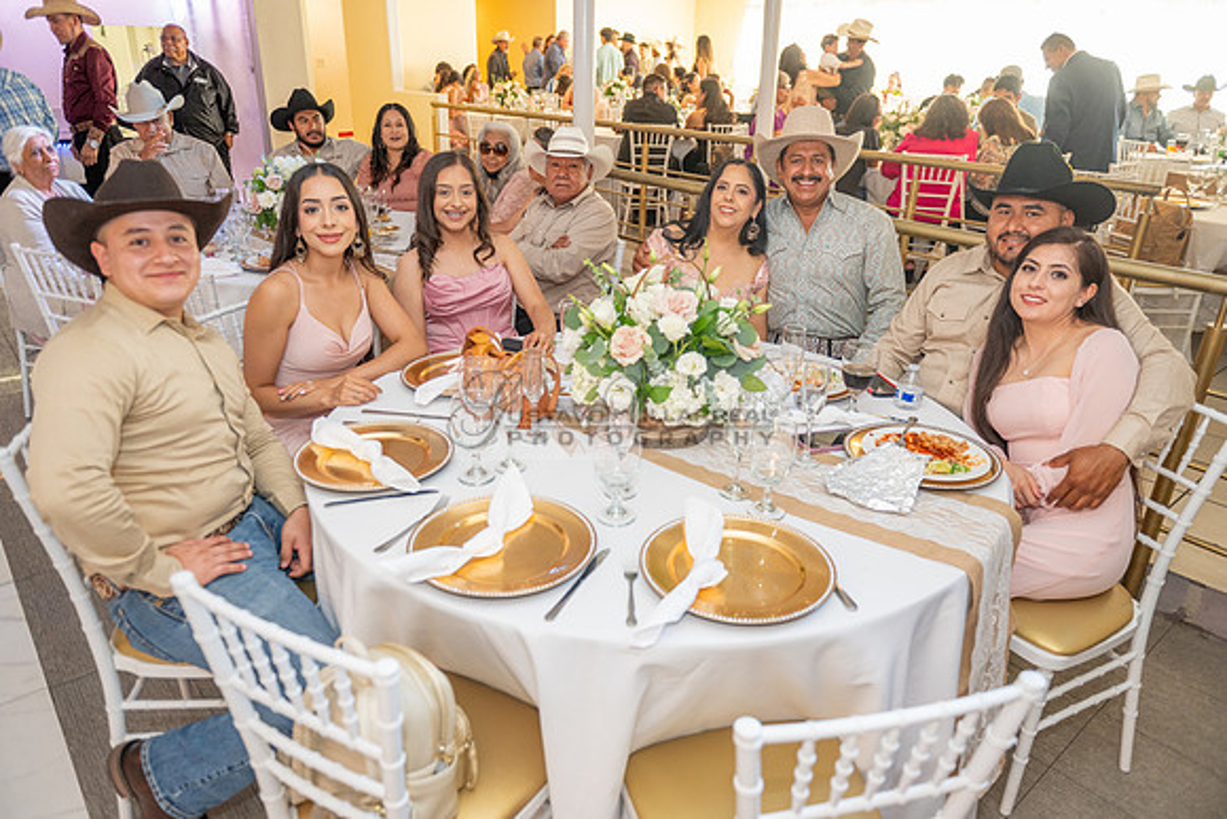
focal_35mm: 24
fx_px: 818
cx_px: 614
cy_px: 410
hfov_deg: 73.7
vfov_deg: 53.2
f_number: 2.8
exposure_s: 1/160
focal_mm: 24
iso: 800
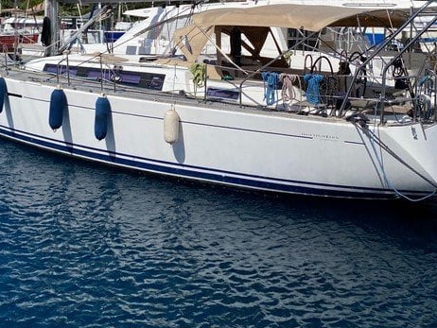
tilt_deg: -1.7
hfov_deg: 41.7
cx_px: 160
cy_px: 53
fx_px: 568
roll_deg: -1.4
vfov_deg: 31.2
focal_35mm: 45
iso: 32
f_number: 1.8
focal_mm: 4.25
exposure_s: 1/7194
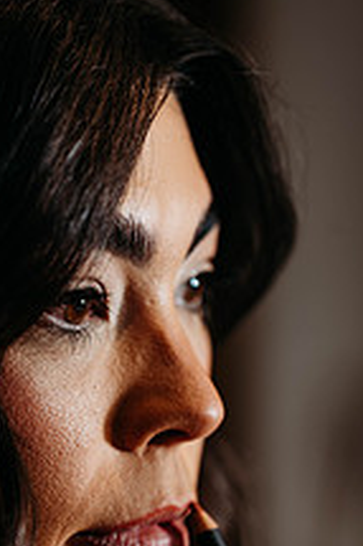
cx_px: 1
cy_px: 368
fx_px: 2696
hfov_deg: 7.7
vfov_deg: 11.5
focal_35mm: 178
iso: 180
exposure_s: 1/200
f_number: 1.8
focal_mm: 85
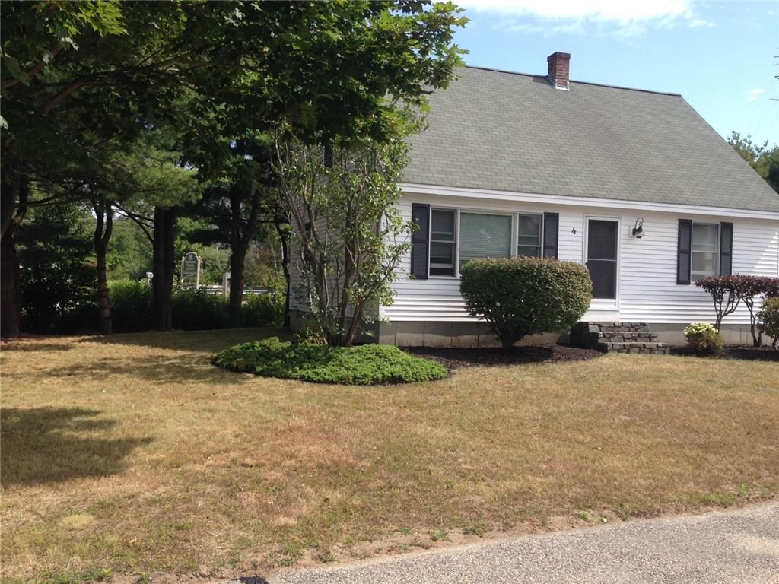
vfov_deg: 42.9
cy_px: 292
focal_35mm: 33
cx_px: 390
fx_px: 743
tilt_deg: -0.5
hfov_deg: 55.4
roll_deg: -0.9
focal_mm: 4.12
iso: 50
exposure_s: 1/919
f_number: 2.4
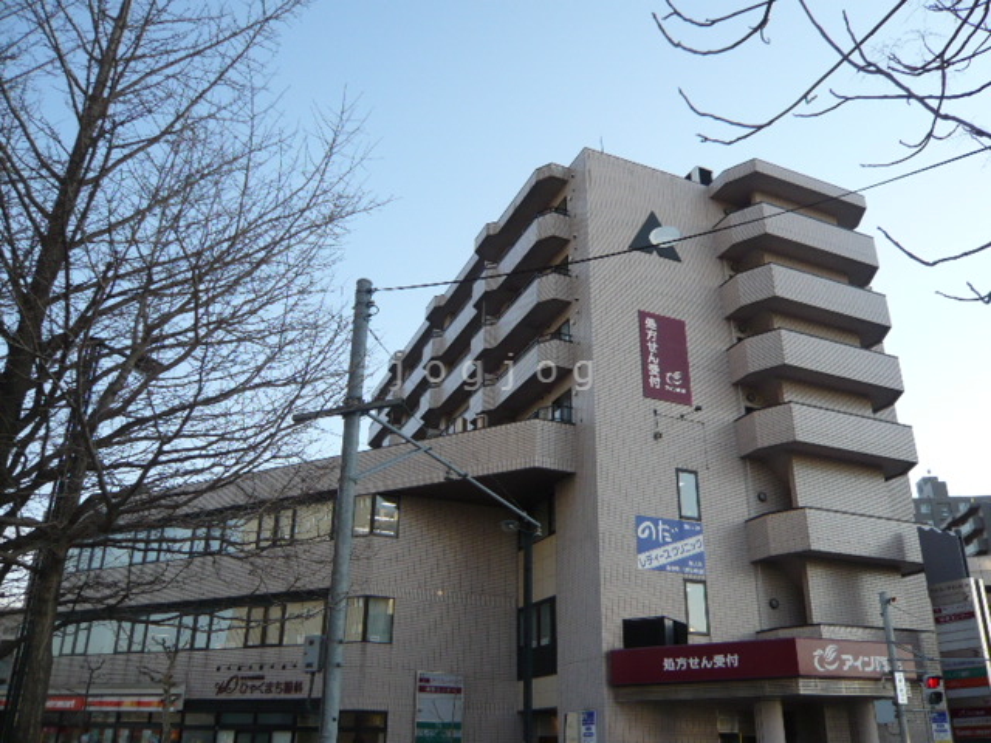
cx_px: 496
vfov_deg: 49.7
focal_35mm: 28
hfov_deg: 63.4
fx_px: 802
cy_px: 372
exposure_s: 1/320
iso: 100
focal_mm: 4.6
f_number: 2.8
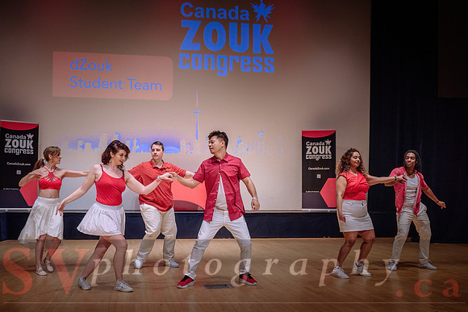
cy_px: 177
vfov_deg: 33.3
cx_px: 216
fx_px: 522
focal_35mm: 40
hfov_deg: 48.3
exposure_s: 1/400
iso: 1600
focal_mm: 34
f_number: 2.8
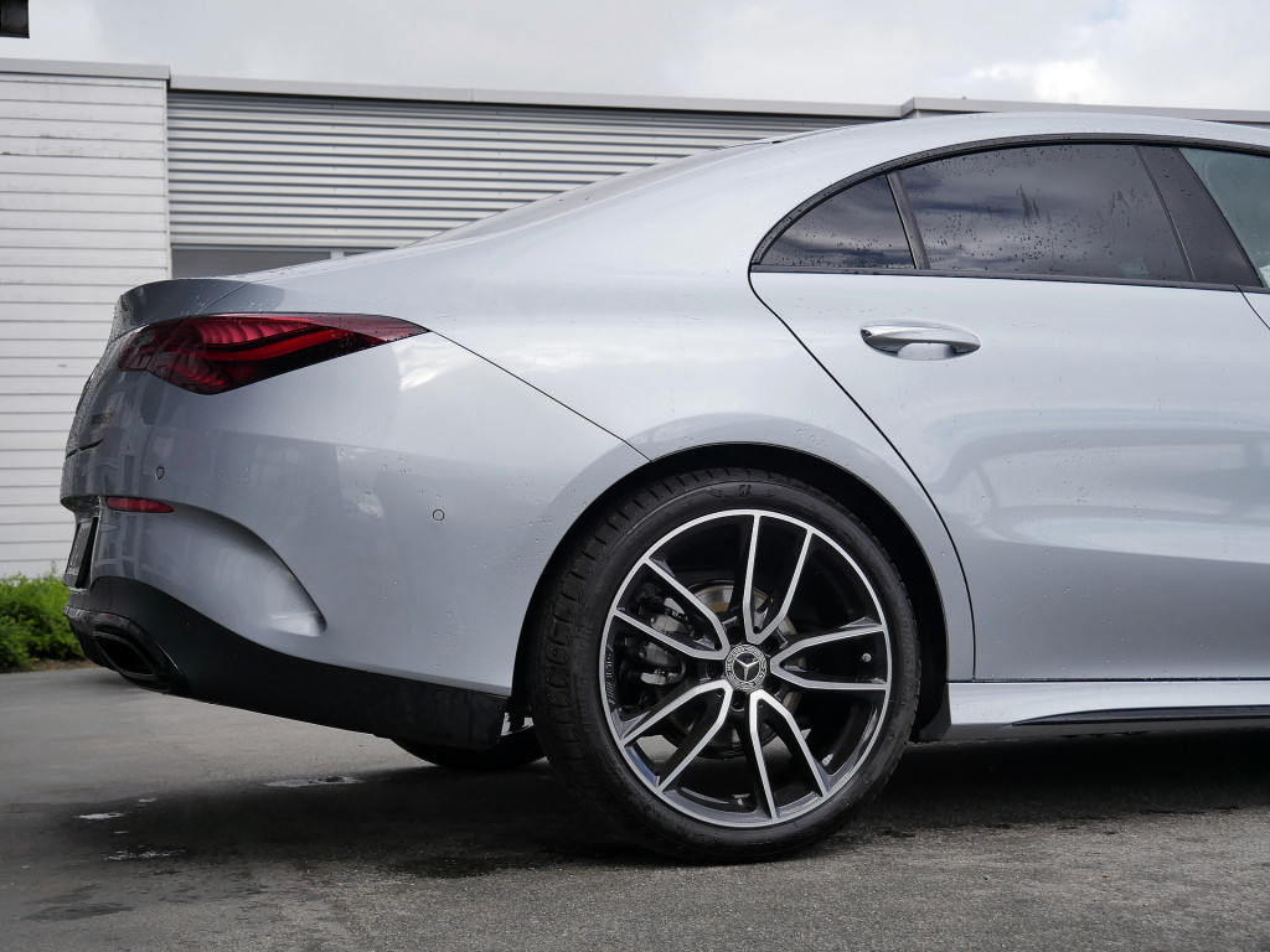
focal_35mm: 46
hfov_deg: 41.2
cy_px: 476
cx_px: 635
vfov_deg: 31.5
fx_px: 1688
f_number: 4.3
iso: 200
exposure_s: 1/640
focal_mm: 23
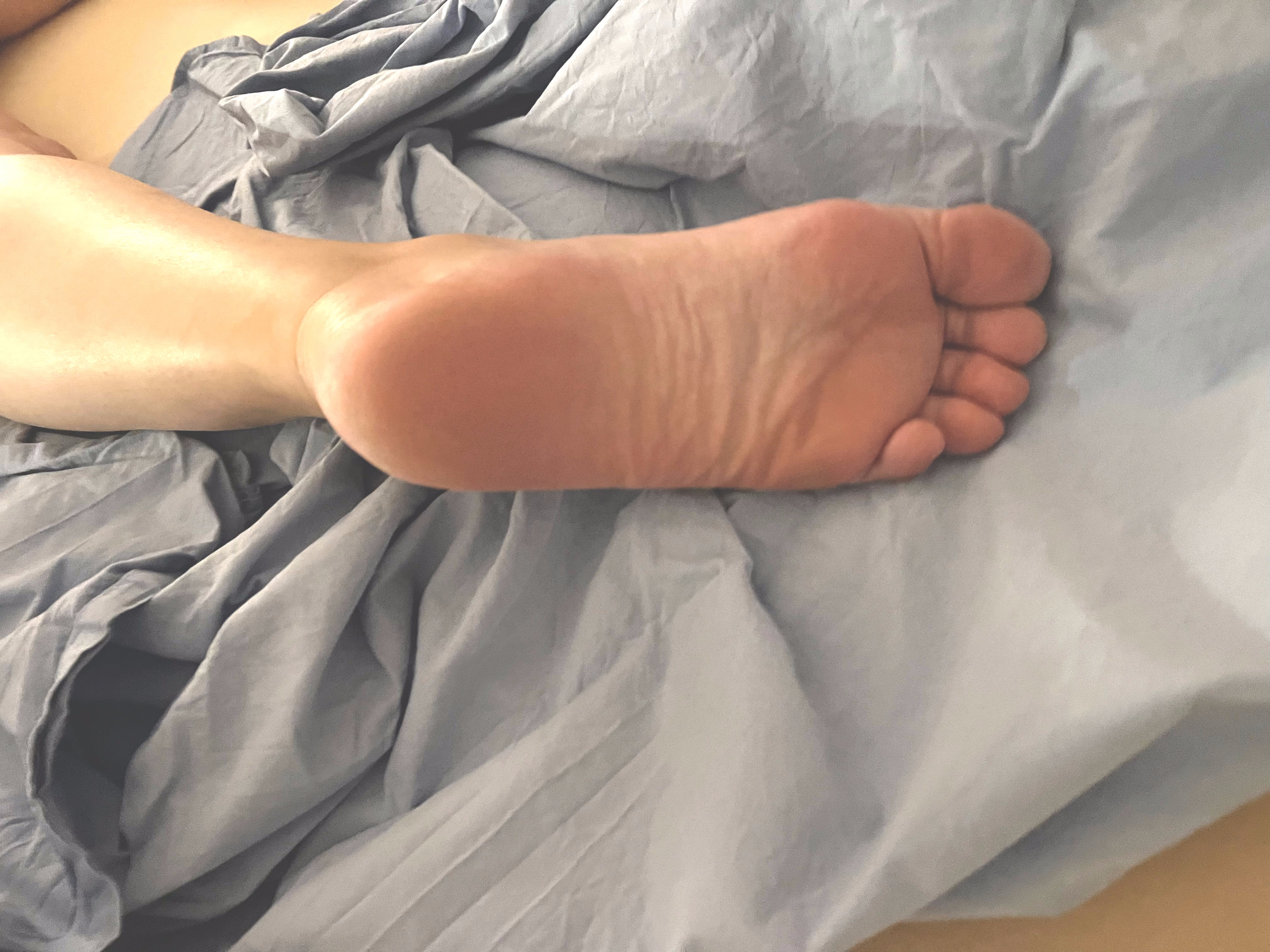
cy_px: 476
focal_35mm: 26
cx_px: 635
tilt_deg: -56.9
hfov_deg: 67.3
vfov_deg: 53.1
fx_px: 954
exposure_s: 1/25
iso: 640
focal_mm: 5.7
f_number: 1.5
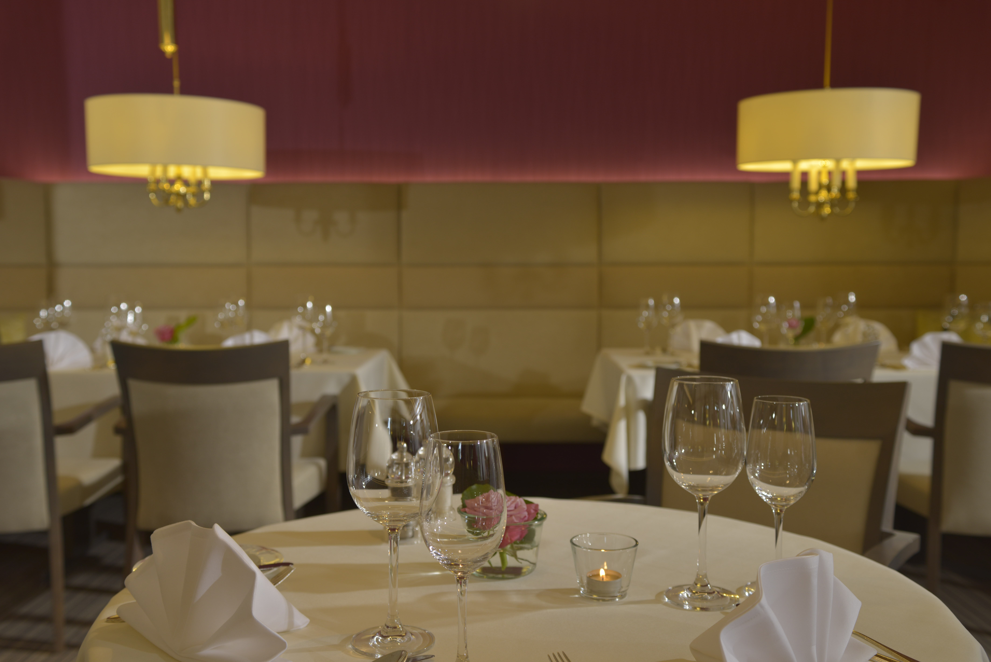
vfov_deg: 33.4
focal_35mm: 40
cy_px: 331
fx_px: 1101
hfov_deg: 48.4
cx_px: 496
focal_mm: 40
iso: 200
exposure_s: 1/25
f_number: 5
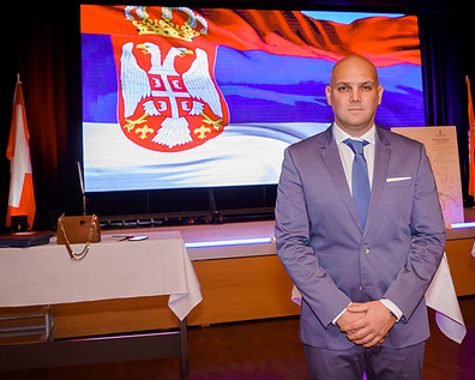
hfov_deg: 42.7
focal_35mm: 43
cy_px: 145
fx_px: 605
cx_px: 277
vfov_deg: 34.7
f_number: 4
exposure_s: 1/200
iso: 2500
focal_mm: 24
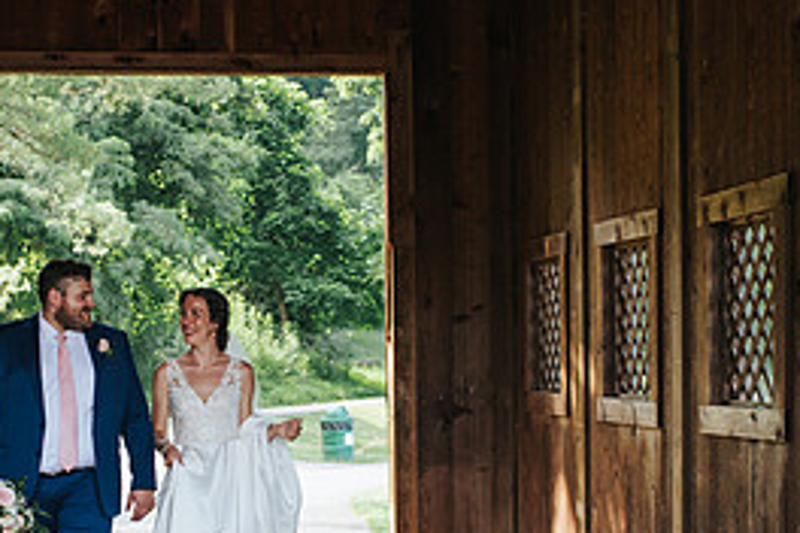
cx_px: 166
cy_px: 424
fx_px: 1889
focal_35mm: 85
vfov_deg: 16.0
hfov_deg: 23.6
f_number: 3.2
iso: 280
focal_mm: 35
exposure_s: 1/250
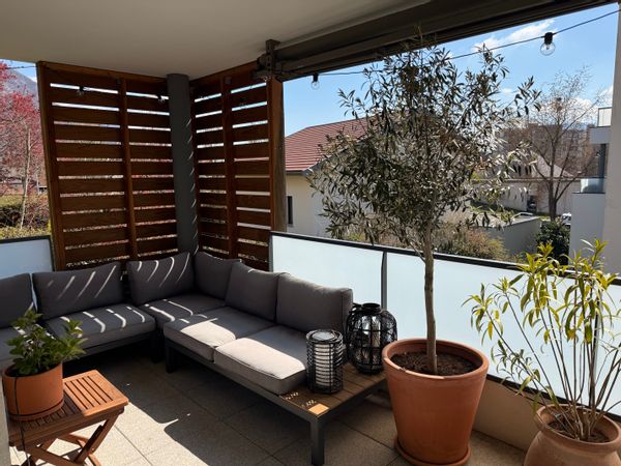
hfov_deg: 71.6
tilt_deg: -7.6
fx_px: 431
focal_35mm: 24
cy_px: 233
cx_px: 310
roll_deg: +0.7
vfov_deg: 56.8
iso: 80
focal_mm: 6.76
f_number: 1.78
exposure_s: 1/4167
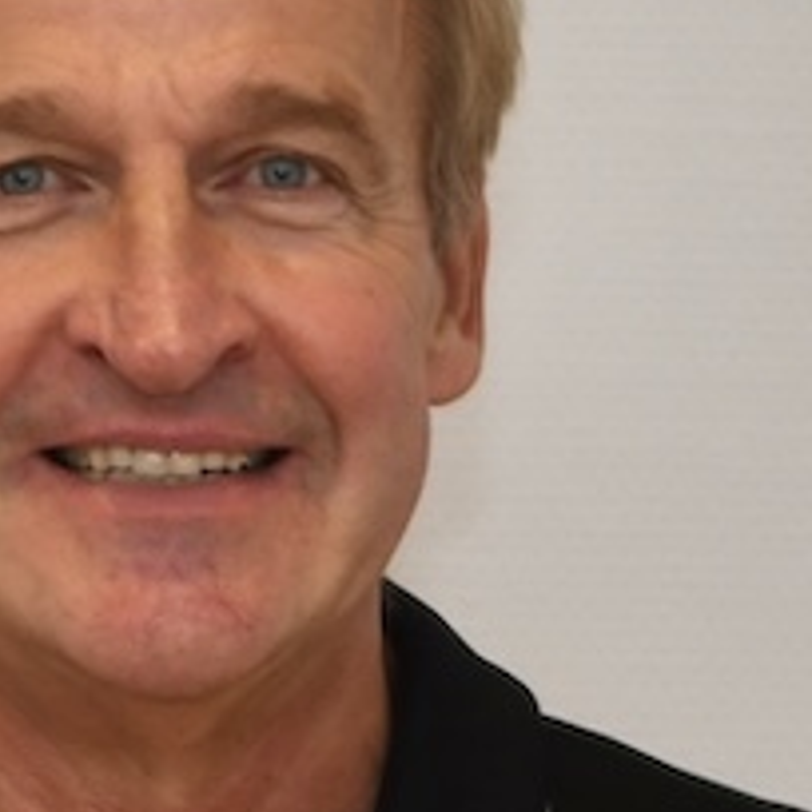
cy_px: 1115
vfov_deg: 4.5
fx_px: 10200
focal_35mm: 384
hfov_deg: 4.6
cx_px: 181
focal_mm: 55
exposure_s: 1/100
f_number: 2.8
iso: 400
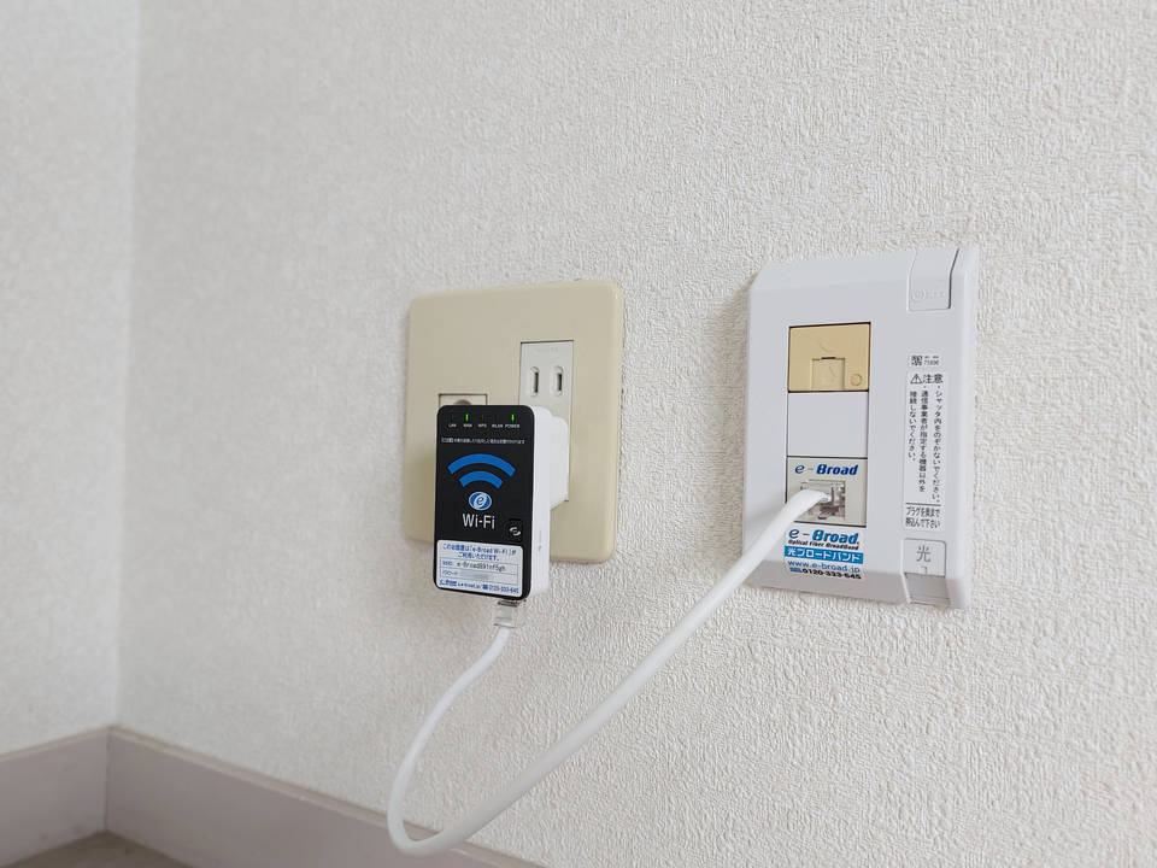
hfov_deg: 71.6
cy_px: 434
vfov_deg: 56.8
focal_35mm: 24
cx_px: 578
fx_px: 802
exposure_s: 1/40
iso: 25
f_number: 1.8
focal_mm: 5.23
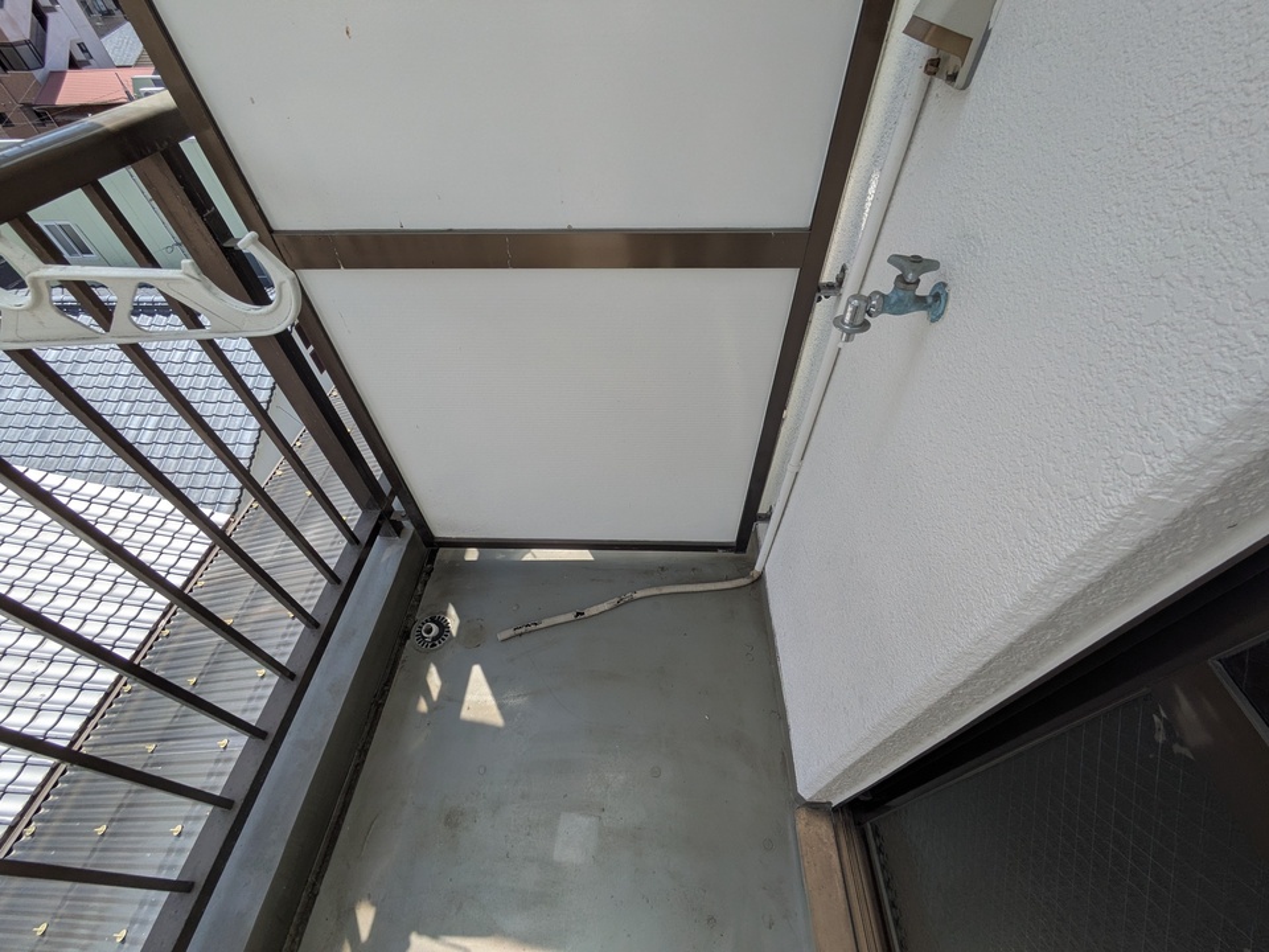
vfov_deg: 85.7
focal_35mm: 14
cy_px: 476
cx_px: 634
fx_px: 513
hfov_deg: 102.1
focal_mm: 1.83
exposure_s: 1/1355
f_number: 2.2
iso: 43
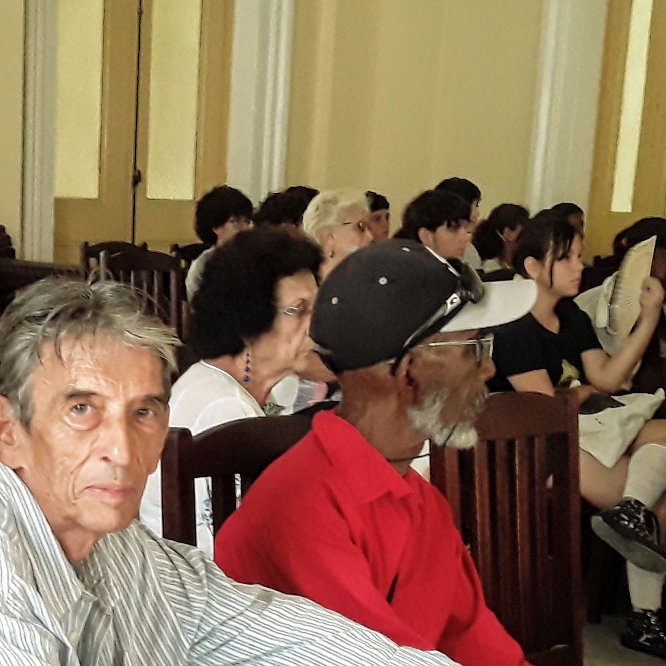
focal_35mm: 73
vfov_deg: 23.2
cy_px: 569
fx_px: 1589
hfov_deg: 23.3
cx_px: 132
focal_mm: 3.3
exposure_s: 1/40
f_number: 2.2
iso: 200
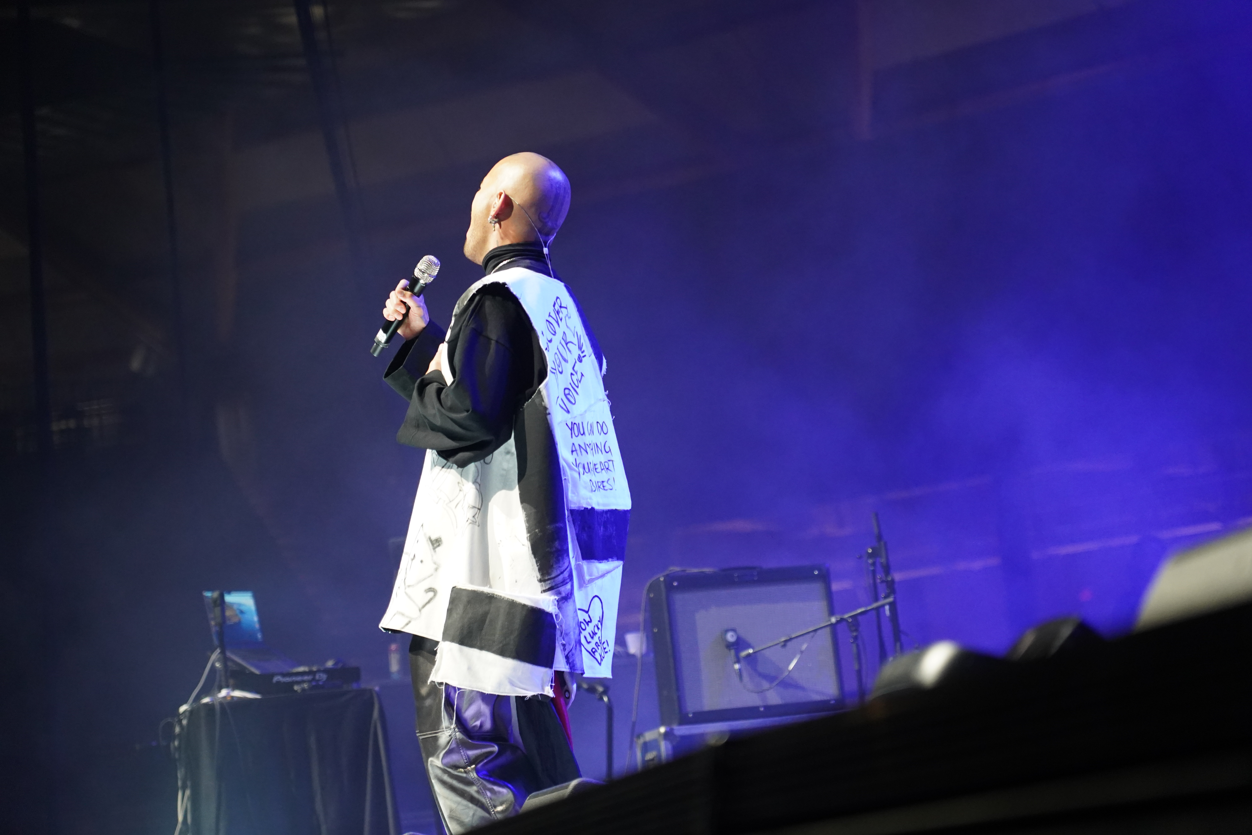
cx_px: 626
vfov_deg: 13.0
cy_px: 418
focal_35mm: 105
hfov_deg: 19.5
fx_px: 3651
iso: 5000
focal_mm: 105
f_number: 4
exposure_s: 1/160
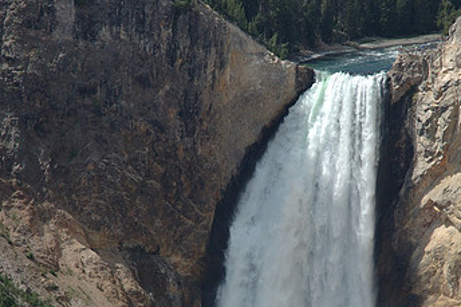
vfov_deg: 7.7
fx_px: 2265
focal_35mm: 177
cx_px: 284
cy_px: 228
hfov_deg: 11.6
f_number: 7.1
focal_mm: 70
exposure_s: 1/200
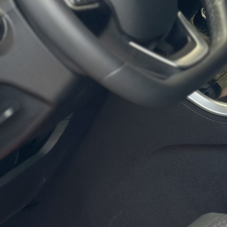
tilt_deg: -18.9
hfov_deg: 10.0
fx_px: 1298
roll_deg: +7.4
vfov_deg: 10.0
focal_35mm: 175
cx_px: 166
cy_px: 116
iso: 80
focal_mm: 6.86
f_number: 1.78
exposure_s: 1/282
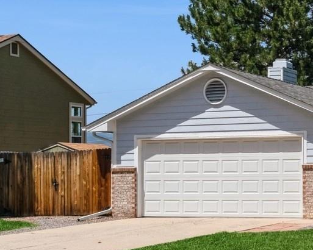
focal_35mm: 82
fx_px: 759
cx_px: 425
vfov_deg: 18.7
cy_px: 91
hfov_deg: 20.9
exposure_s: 1/3000
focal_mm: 28
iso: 400
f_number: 8
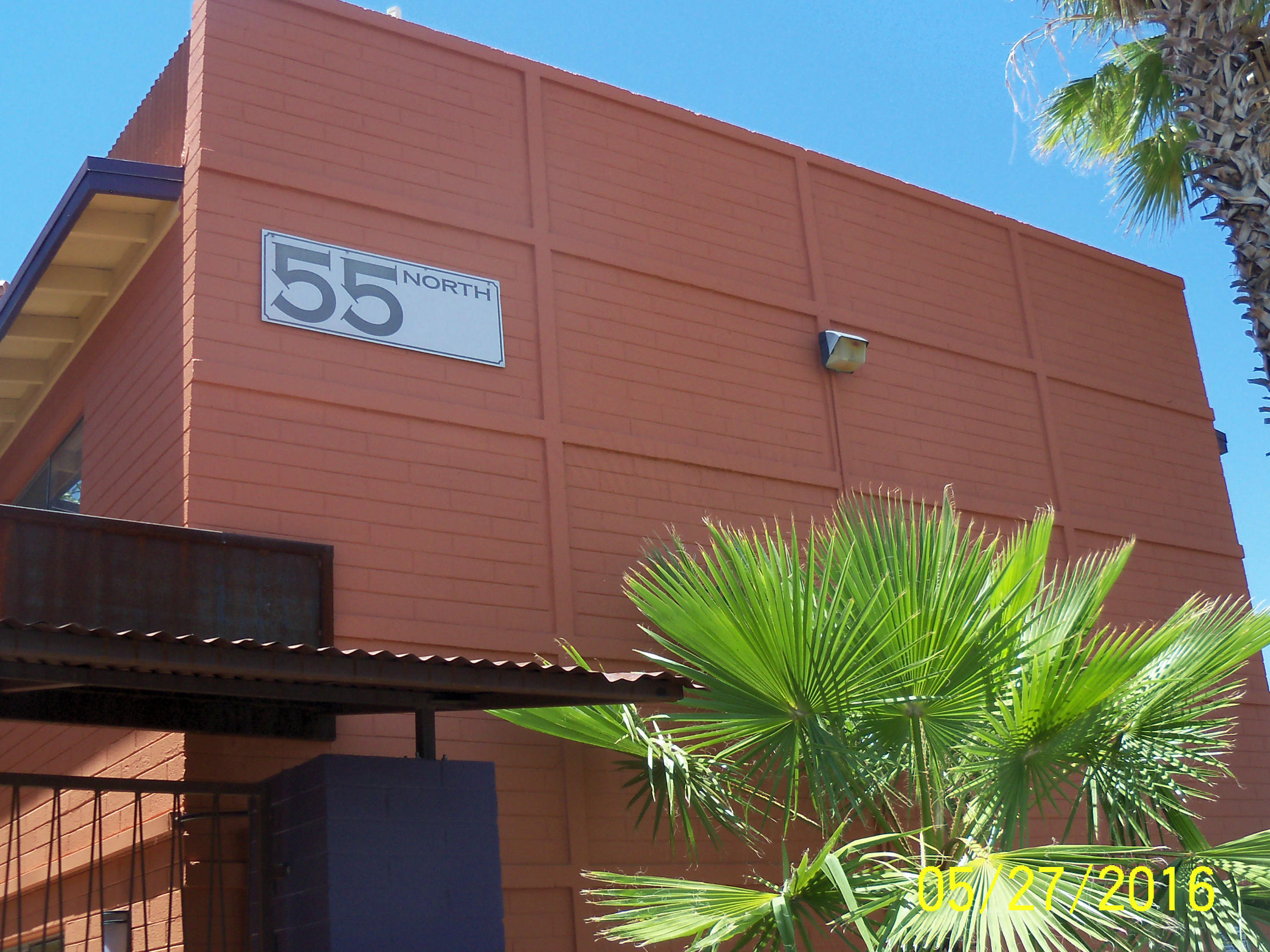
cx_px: 538
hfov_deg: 44.7
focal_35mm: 42
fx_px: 1541
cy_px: 462
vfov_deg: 34.3
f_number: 3.5
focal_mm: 6.2
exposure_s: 1/400
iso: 80
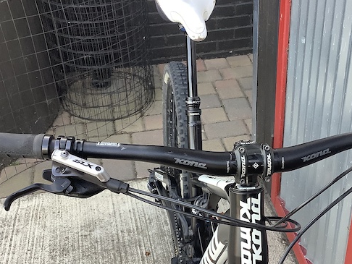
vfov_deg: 28.5
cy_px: 158
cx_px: 227
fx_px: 519
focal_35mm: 51
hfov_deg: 37.2
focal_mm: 3.3
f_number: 2.4
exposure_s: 1/120
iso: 50
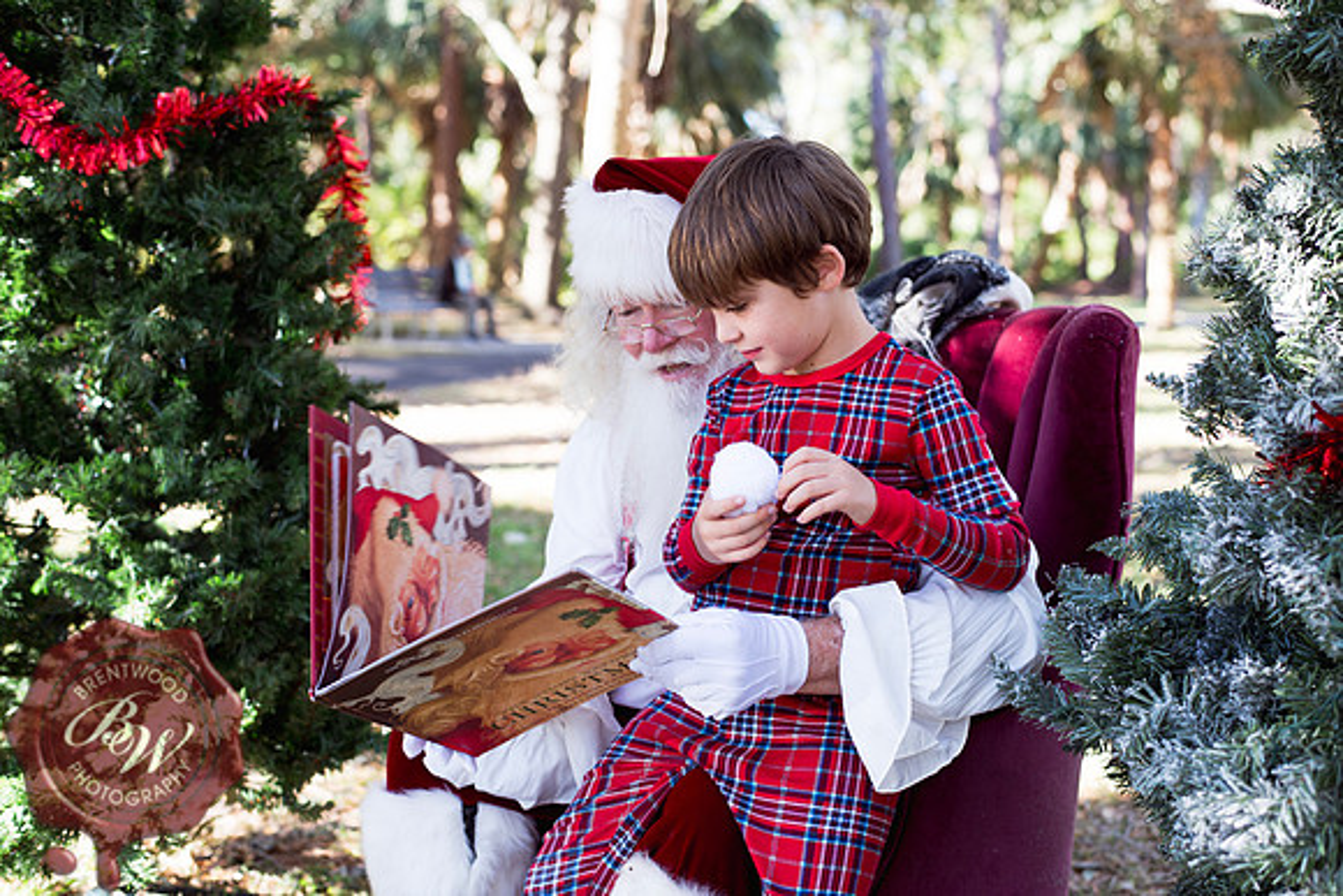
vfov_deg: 27.0
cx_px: 672
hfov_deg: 39.6
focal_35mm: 50
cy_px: 448
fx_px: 1866
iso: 125
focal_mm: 50
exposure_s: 1/160
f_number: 4
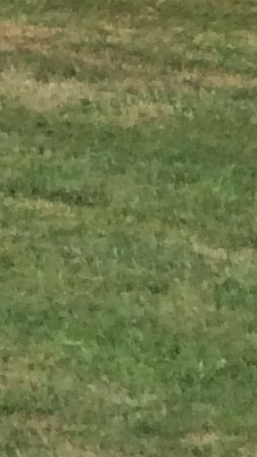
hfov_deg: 4.2
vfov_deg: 7.6
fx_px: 3109
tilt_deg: +8.8
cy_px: -797
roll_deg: +1.2
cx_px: -971
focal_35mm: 257
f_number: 2.2
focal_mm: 4.15
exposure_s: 1/1368
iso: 32
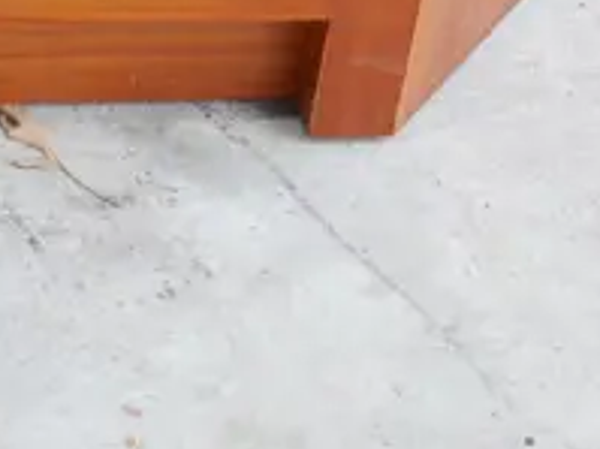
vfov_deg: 7.9
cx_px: -425
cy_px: -610
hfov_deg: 10.7
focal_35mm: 175
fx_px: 3031
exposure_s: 1/60
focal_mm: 17
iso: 200
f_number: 4
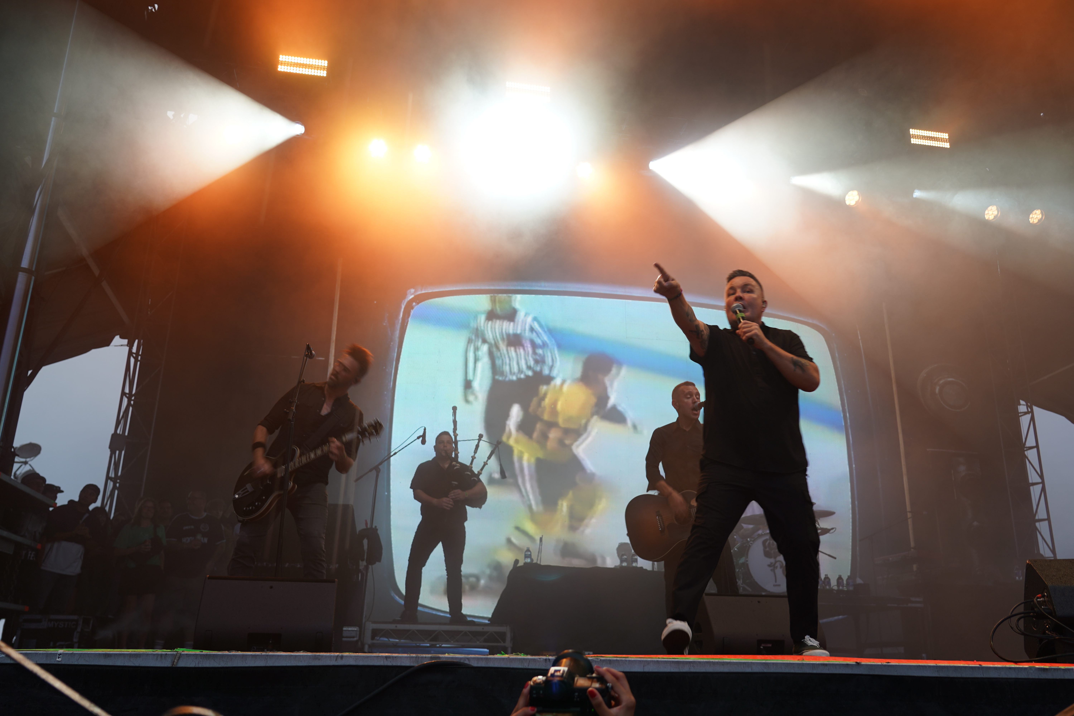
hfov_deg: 61.9
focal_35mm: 30
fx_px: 895
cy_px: 358
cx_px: 537
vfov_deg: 43.6
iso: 100
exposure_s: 1/60
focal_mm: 30
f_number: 4
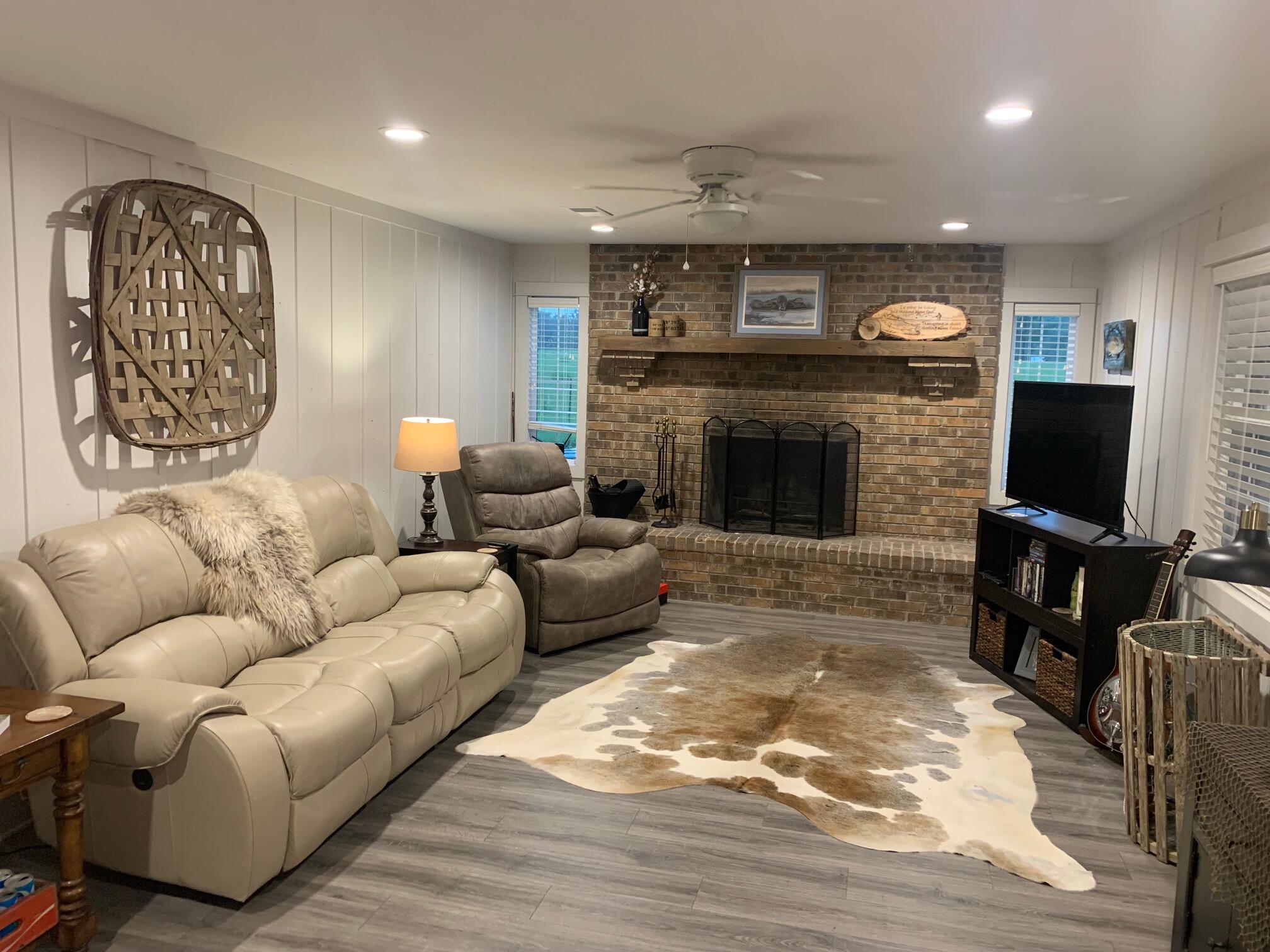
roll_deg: -1.6
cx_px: 635
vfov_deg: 53.1
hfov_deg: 67.3
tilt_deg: -5.7
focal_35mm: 26
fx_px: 954
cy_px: 476
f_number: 1.8
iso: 200
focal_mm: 4.25
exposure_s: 1/60
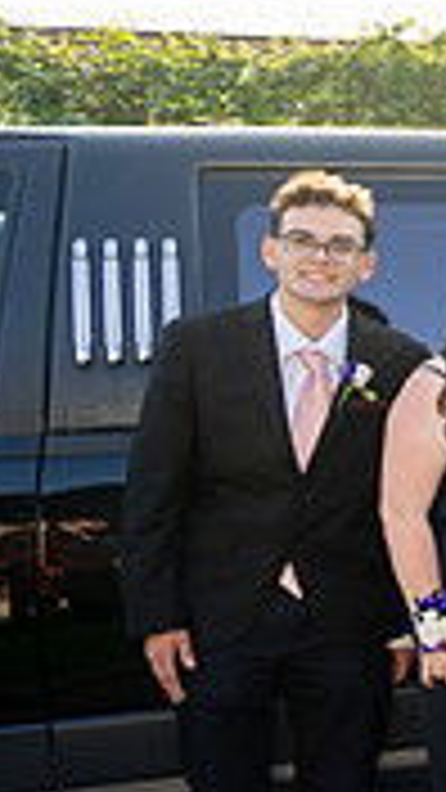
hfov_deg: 11.0
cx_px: 1234
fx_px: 1745
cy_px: 479
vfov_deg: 25.5
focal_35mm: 83
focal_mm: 24
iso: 320
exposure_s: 1/200
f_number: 5.6
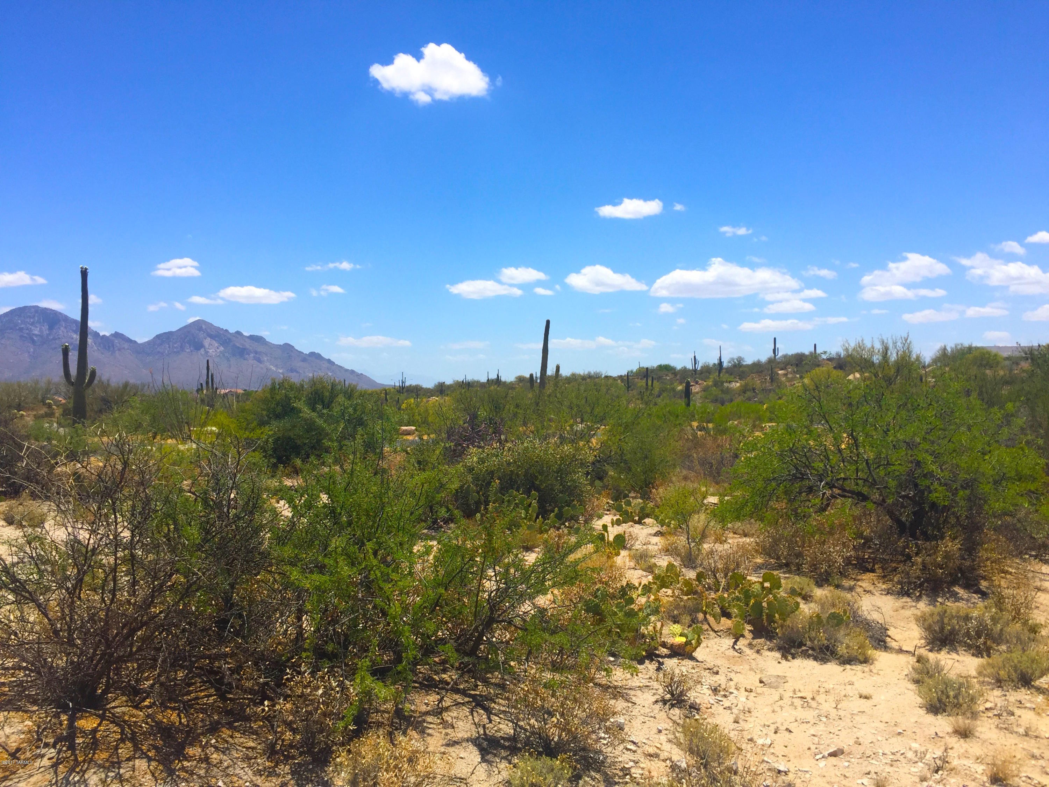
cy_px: 394
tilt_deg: -0.3
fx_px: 879
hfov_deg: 61.7
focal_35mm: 29
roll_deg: +3.4
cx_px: 524
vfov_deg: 48.2
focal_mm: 4.15
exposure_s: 1/2639
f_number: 2.2
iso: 32
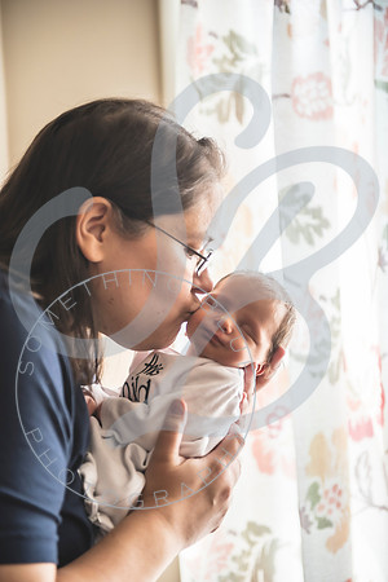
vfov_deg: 28.8
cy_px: 291
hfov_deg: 19.5
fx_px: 1132
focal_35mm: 70
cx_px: 194
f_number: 2.8
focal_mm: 70
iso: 250
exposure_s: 1/125
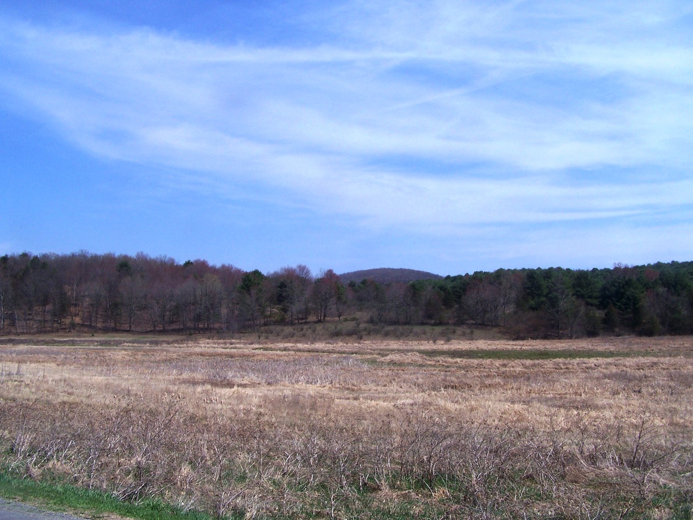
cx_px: 346
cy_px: 260
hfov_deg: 49.0
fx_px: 761
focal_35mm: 38
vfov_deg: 37.7
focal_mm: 6.3
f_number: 5.6
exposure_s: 1/500
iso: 80
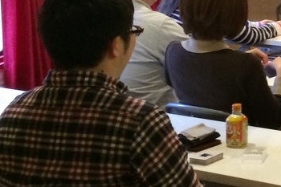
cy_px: 24
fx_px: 835
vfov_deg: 12.7
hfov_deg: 16.7
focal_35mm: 107
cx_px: 466
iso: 320
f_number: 2.2
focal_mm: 4.12
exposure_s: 1/24
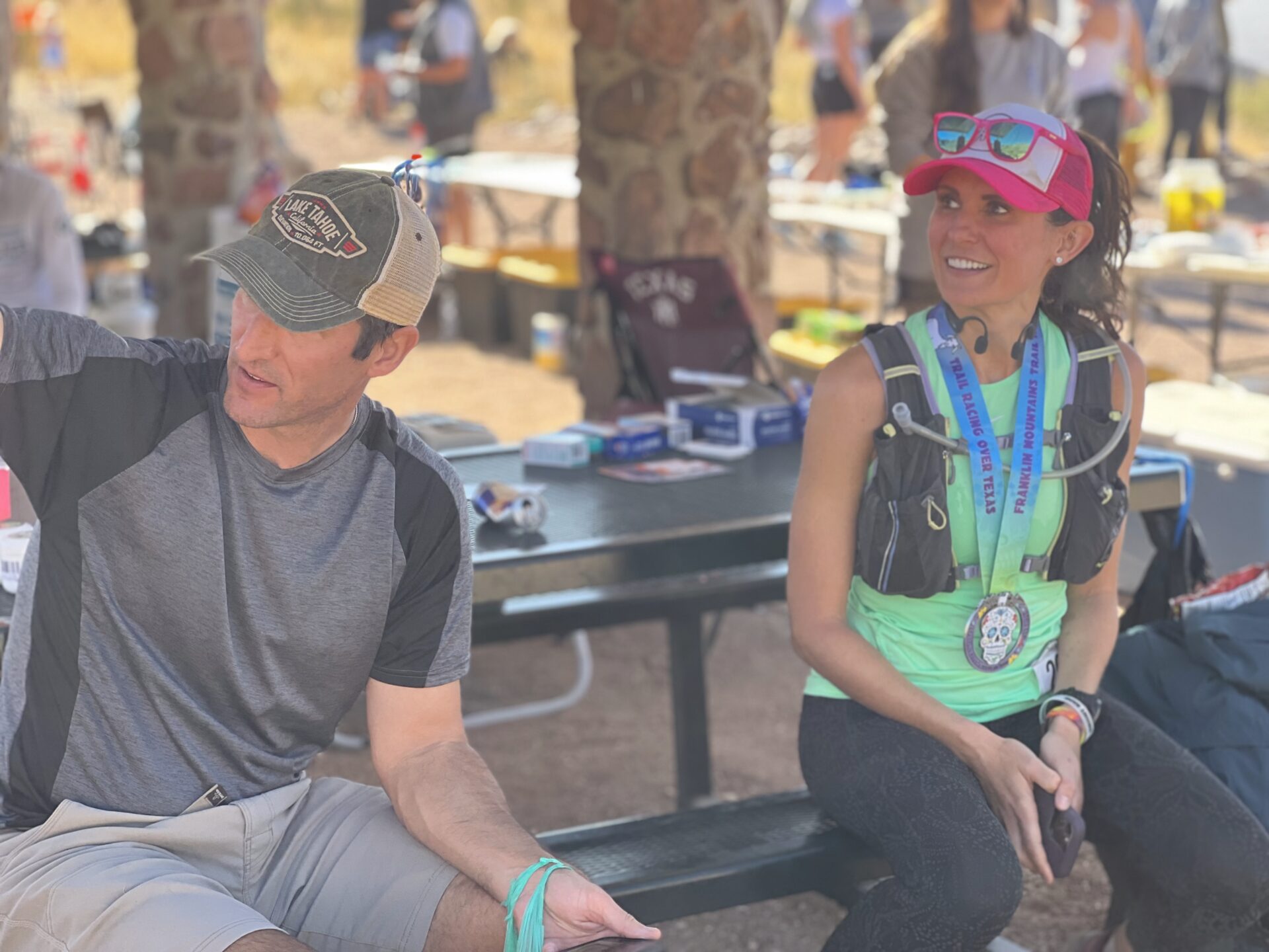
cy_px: 476
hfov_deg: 25.3
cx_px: 634
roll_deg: +1.4
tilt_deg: -7.7
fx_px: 2823
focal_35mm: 77
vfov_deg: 19.1
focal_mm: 9
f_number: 2.8
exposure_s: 1/151
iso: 40
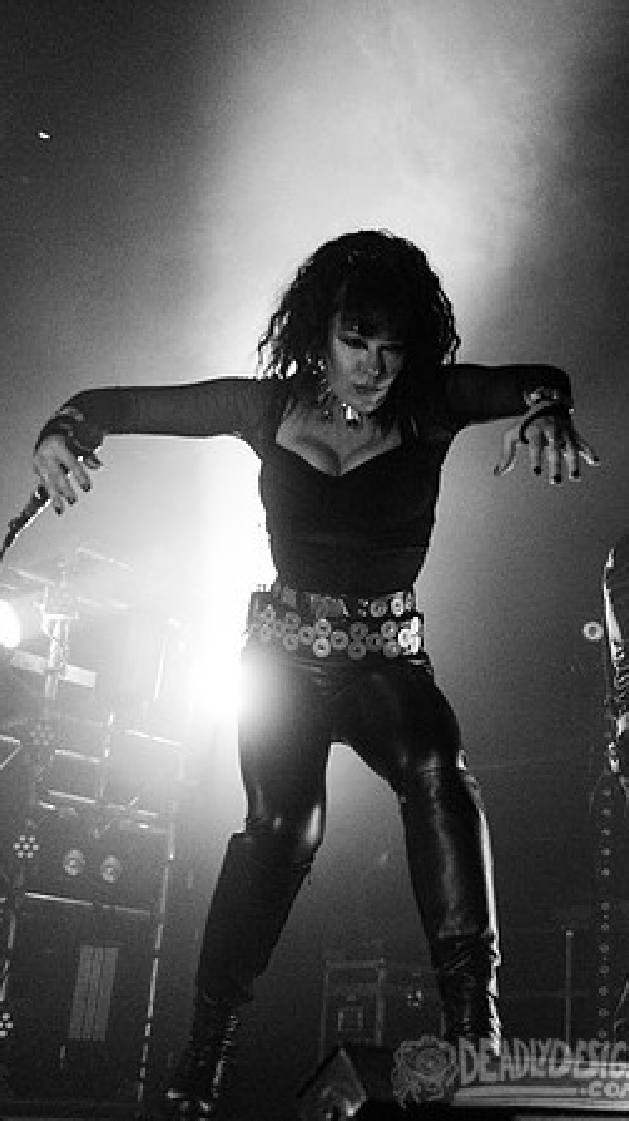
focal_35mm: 49
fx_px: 1455
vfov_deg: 42.1
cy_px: 559
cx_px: 499
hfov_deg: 24.0
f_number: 3.2
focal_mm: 31
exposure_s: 1/80
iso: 3200
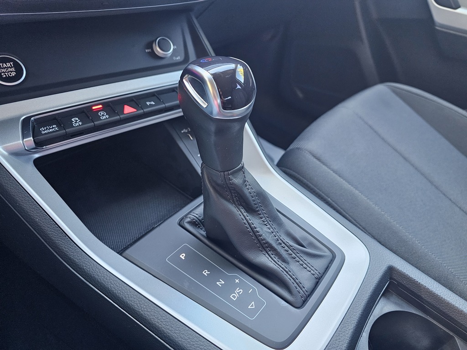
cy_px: 175
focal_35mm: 23
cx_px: 234
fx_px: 310
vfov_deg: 58.9
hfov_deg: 73.9
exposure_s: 1/120
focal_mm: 6.3
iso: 640
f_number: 1.7
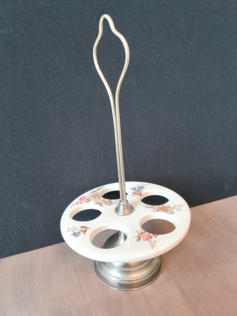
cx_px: 118
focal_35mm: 27
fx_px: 247
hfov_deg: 51.3
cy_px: 158
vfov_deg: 65.3
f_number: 2
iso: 400
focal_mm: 2.87
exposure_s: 1/50
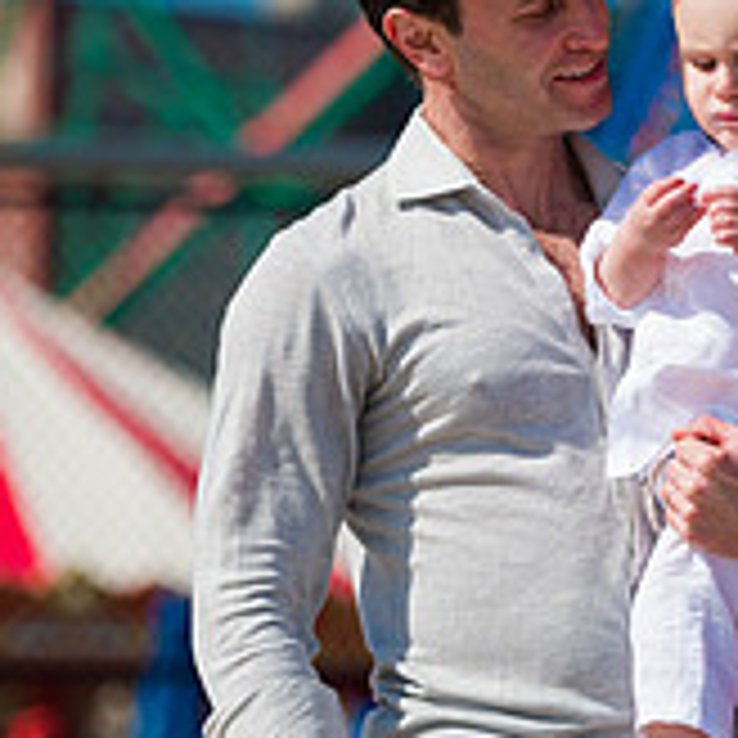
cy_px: 207
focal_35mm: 336
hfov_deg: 5.2
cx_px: 738
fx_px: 8104
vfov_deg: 5.2
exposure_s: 1/6400
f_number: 3.2
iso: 200
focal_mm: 112
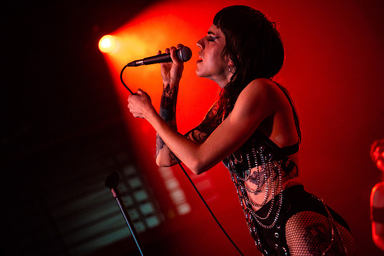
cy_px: 128
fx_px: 992
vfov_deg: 14.7
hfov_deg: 21.9
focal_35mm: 93
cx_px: 192
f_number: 2.8
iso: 3200
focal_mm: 93
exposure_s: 1/320
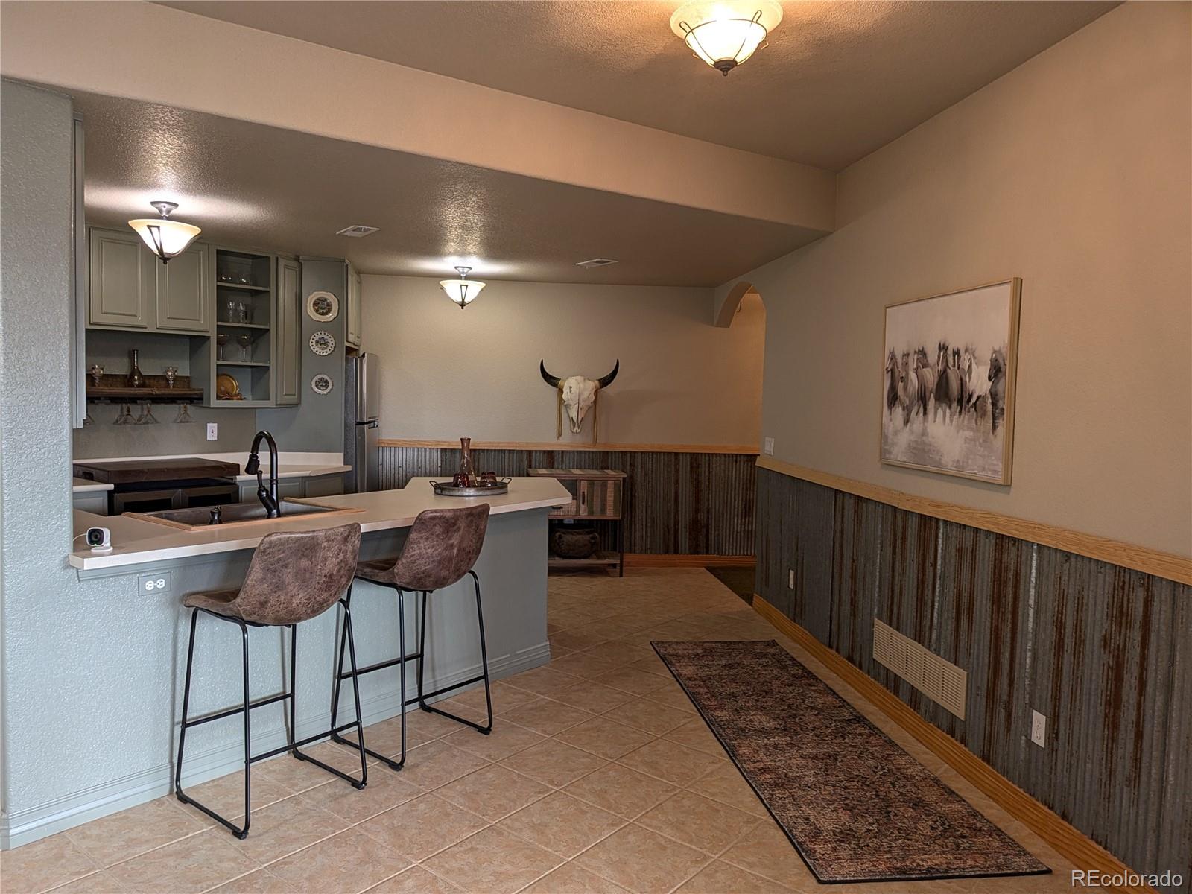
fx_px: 826
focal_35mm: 24
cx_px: 596
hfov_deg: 71.6
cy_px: 447
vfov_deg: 56.8
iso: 49
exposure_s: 1/40
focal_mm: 4.53
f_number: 1.7
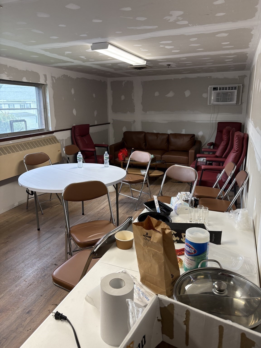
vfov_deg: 67.3
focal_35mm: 26
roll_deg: +0.4
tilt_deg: -14.2
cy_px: 174
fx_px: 261
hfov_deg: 53.1
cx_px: 130
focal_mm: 5.96
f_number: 1.6
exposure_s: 1/60
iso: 125
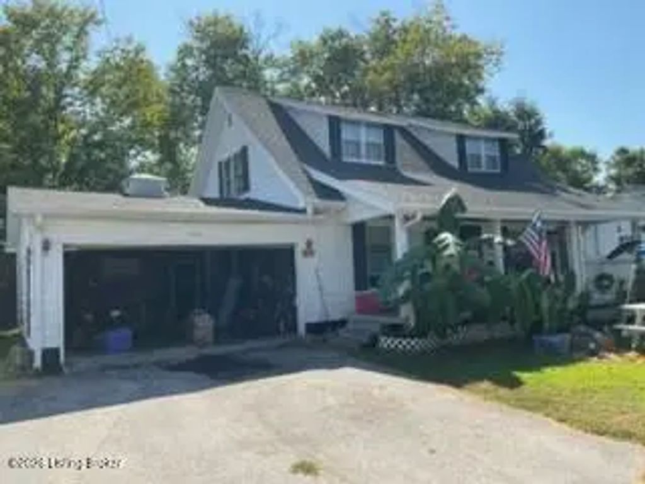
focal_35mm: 29
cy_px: 242
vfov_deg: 48.2
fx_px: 540
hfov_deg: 61.7
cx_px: 322
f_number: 1.8
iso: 16
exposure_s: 1/1250
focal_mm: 3
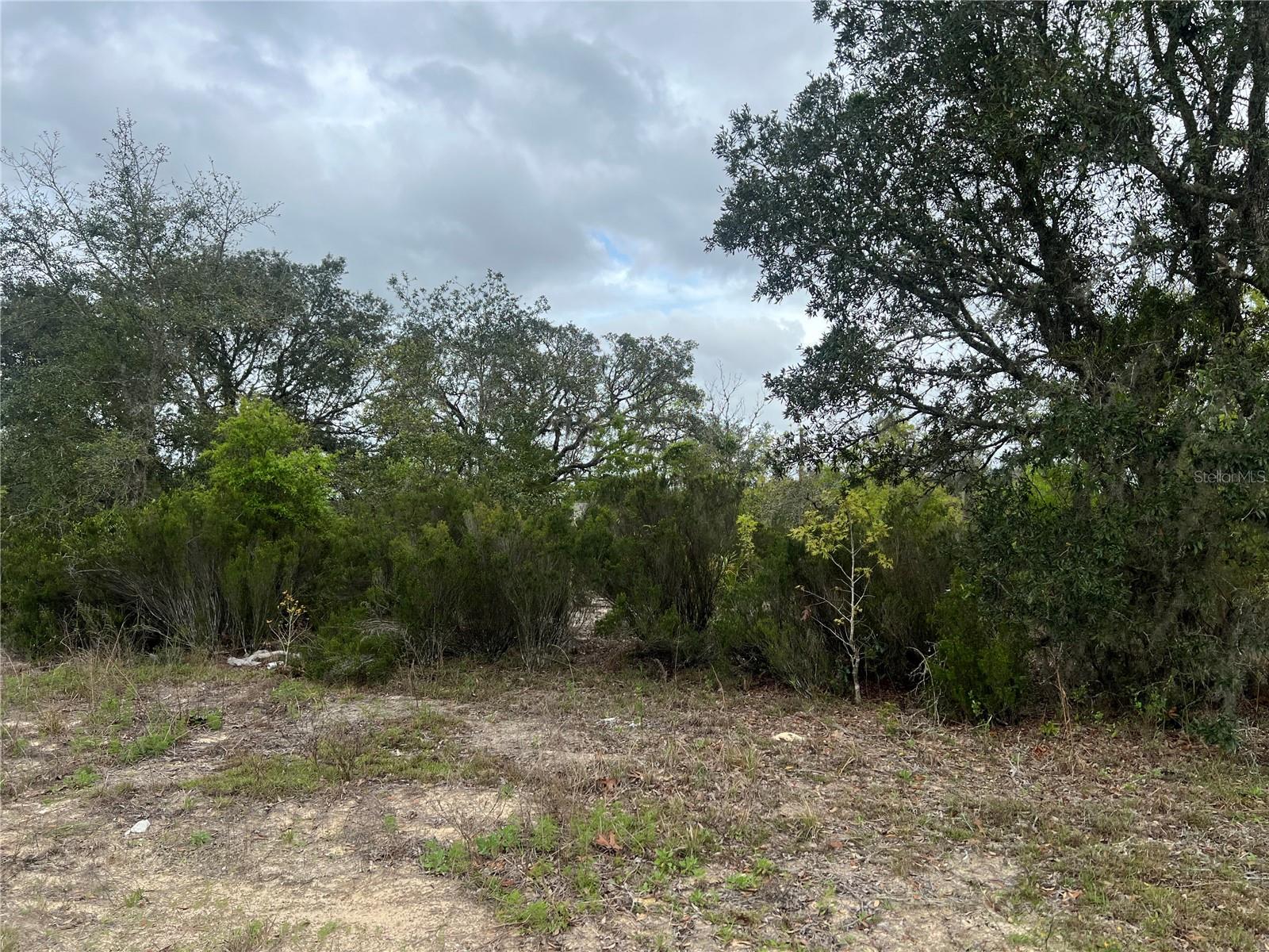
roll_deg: -0.3
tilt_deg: +1.1
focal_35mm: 26
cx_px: 634
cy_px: 476
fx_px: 953
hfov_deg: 67.3
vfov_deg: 53.1
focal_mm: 5.7
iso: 50
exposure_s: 1/1553
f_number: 1.5
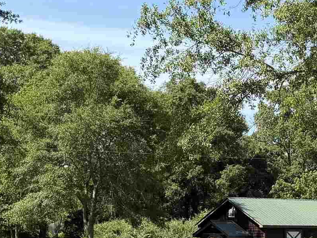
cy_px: 104
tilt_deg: +7.5
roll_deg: -0.7
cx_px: 248
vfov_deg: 16.1
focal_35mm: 92
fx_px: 843
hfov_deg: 21.1
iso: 80
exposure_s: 1/2525
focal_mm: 6.76
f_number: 1.78
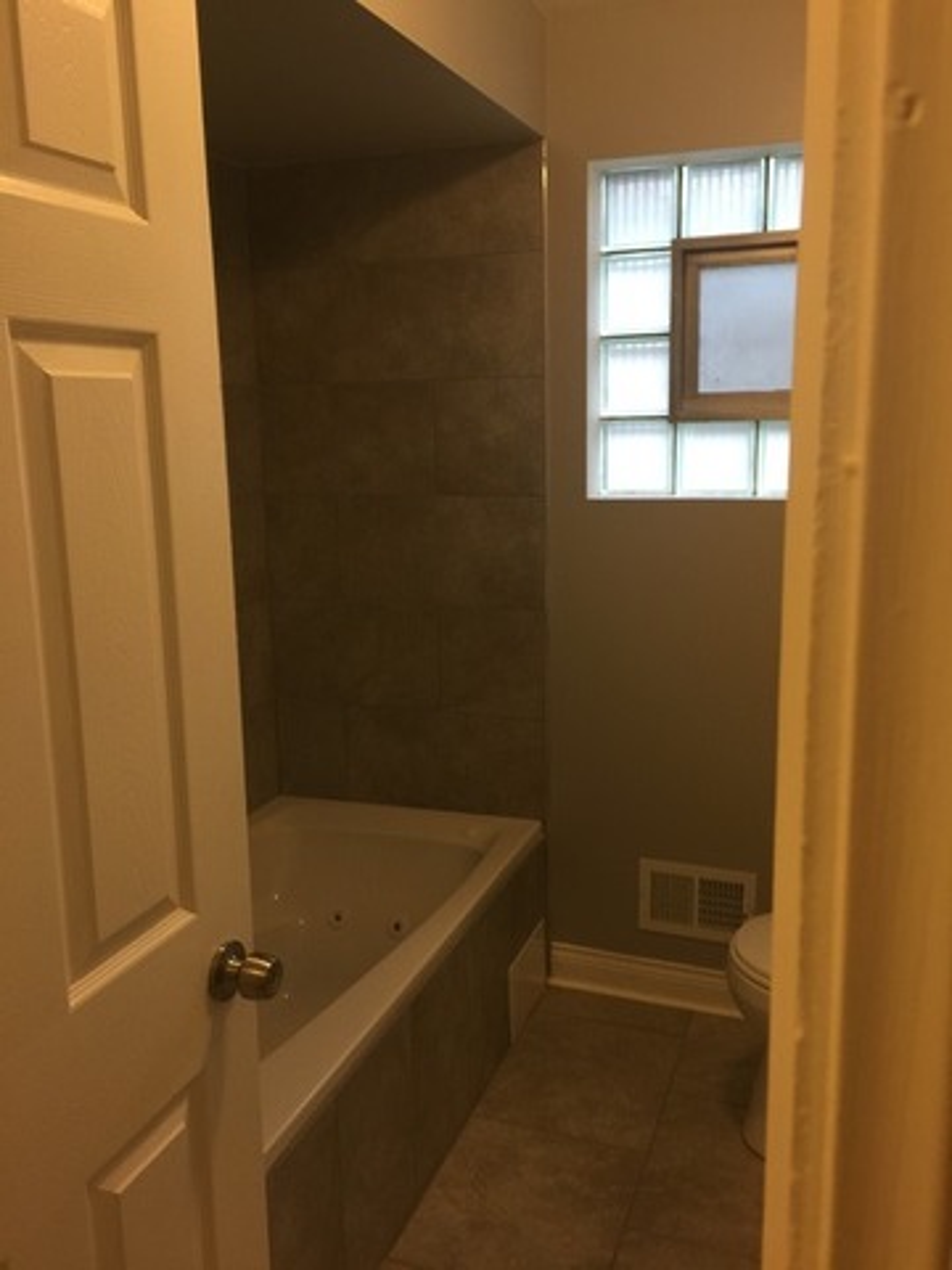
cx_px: 476
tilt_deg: -10.1
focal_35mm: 29
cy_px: 635
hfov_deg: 48.2
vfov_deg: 61.7
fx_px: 1063
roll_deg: +1.3
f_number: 2.2
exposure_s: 1/15
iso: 40
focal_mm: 4.15
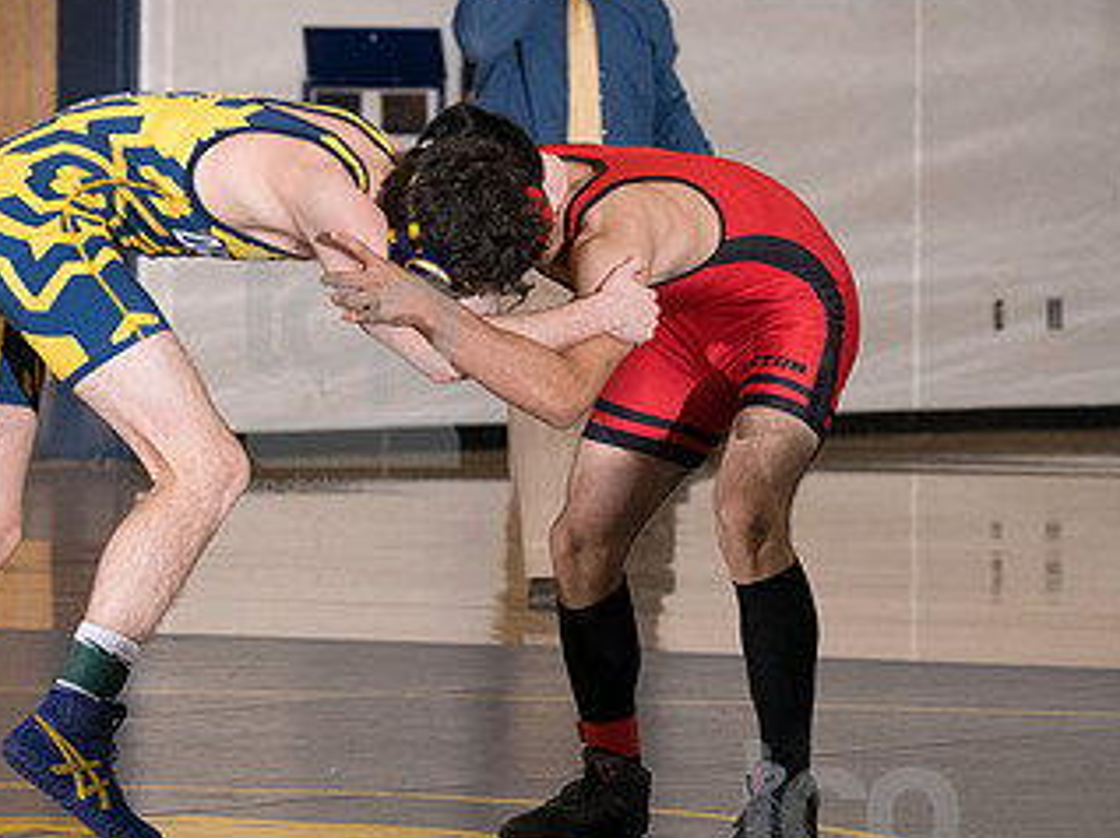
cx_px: 352
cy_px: 373
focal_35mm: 342
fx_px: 11057
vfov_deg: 4.3
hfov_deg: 5.8
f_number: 5.6
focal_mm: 130
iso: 2000
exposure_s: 1/250
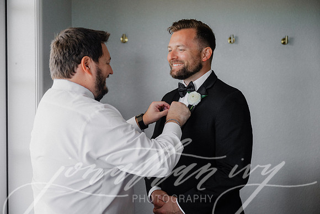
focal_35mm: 49
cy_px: 107
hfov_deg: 40.3
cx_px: 160
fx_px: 436
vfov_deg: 27.5
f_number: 2.8
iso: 1600
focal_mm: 49
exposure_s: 1/800
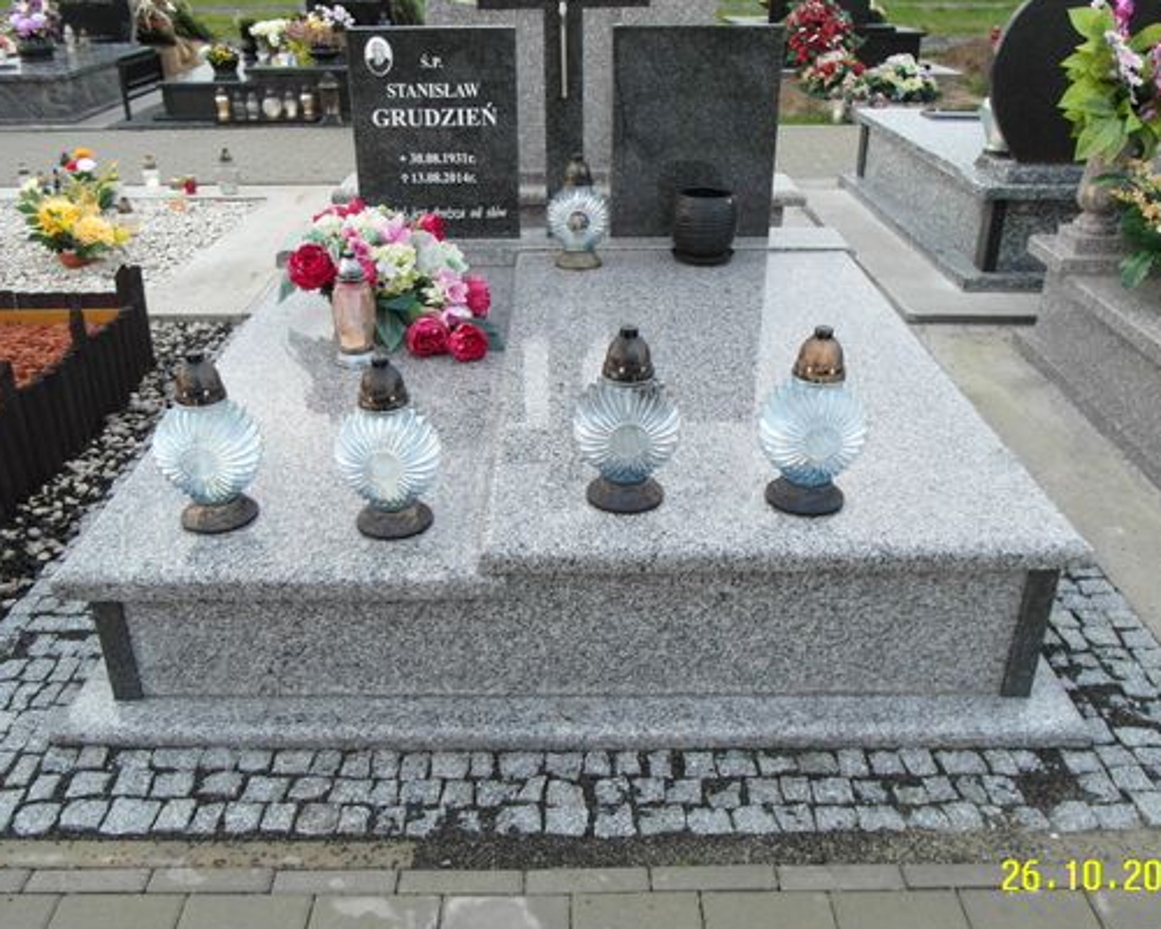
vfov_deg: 48.5
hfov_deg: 58.8
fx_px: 1031
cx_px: 564
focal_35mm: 30
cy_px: 437
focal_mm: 5.2
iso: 100
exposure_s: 1/45
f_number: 2.5
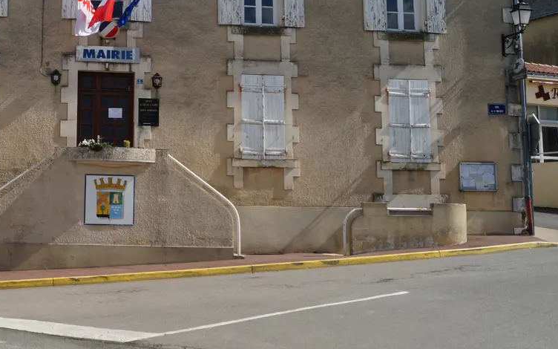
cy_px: 95
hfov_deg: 37.1
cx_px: 90
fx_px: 791
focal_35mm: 52
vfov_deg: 24.6
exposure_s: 1/200
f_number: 10
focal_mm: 20
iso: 100
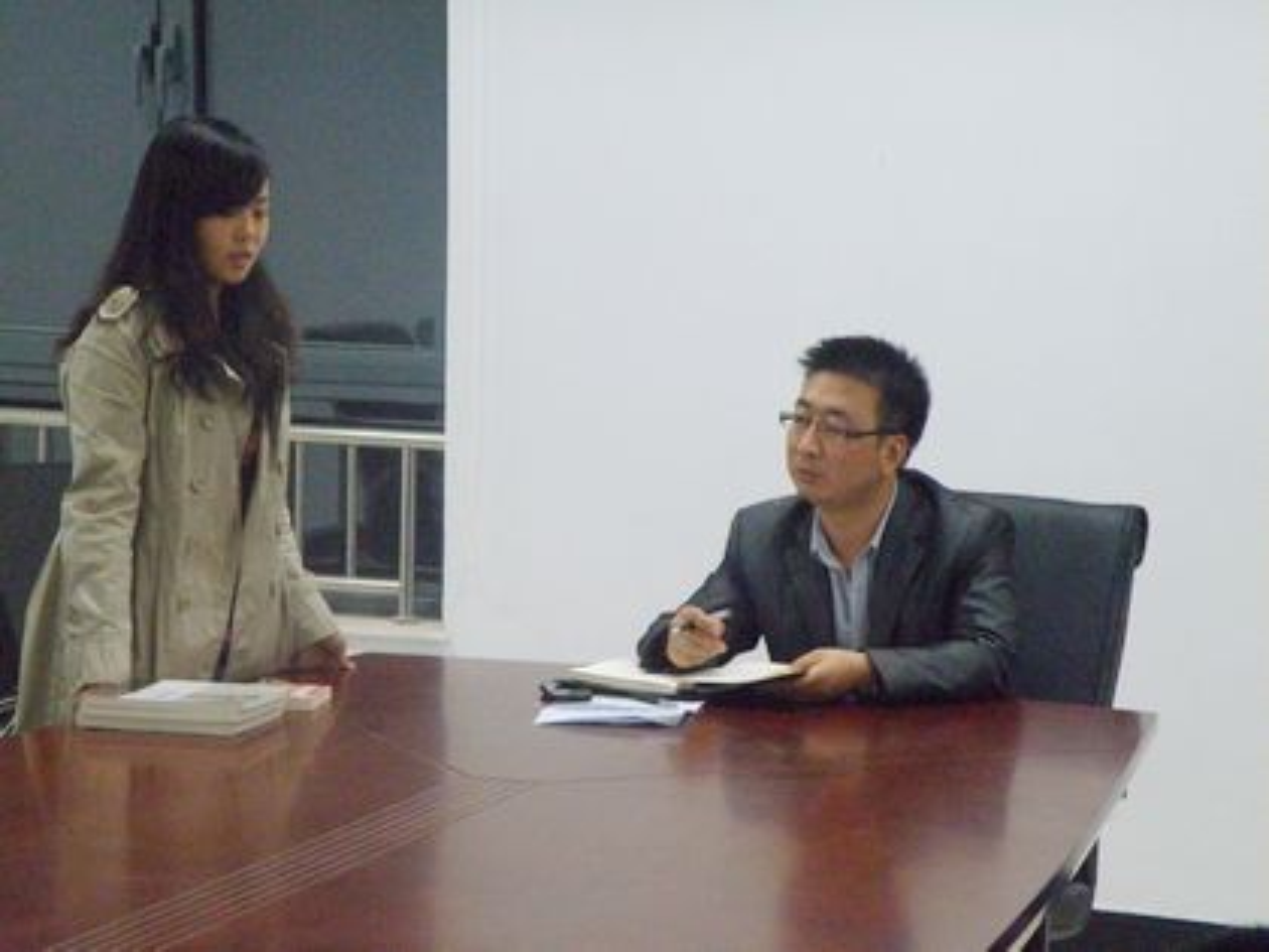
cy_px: 476
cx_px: 634
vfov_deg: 15.4
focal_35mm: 96
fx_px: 3519
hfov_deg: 20.4
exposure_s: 1/60
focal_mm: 17.11
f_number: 4
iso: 800
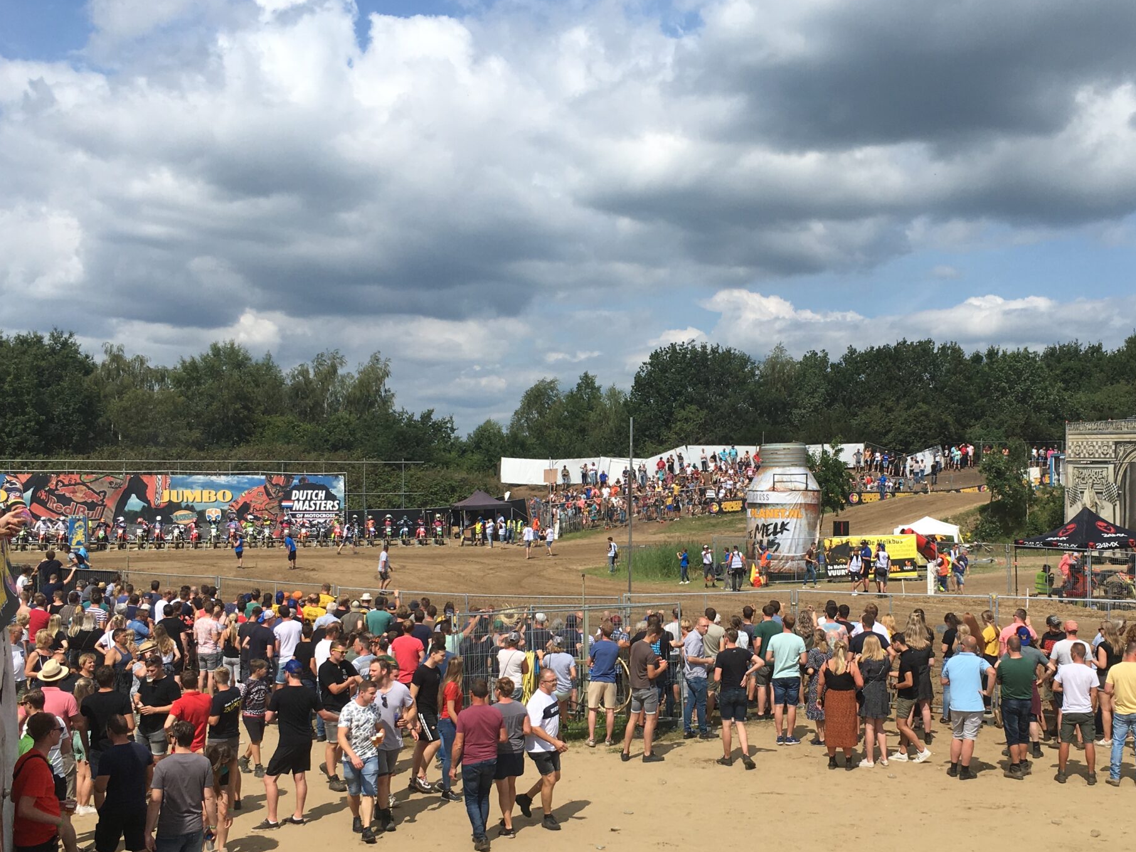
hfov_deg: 45.5
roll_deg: +0.9
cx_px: 689
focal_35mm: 41
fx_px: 1345
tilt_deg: -2.7
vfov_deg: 35.0
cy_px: 523
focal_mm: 4.15
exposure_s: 1/2262
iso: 25
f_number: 2.2
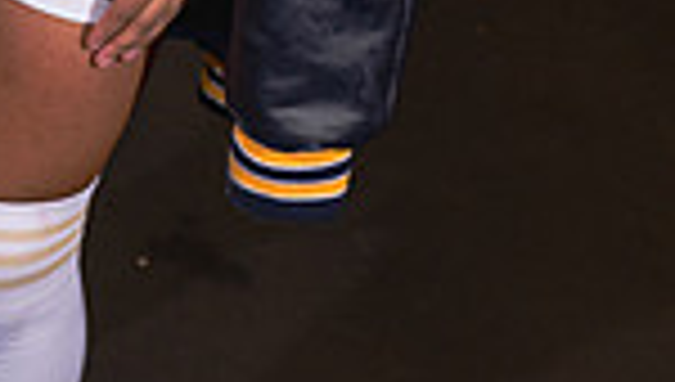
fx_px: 2474
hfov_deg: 15.4
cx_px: 108
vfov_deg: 8.0
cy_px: -611
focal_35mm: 138
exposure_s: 1/250
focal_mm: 44
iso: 500
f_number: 4
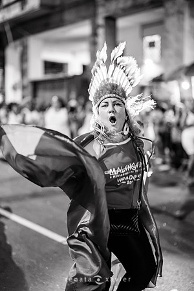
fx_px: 404
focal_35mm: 50
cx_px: 97
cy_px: 146
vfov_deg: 39.6
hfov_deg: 27.0
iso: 2000
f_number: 1.2
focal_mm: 50
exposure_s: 1/320
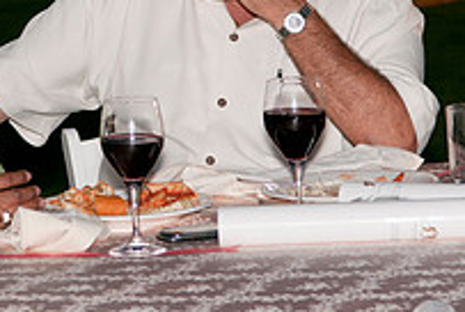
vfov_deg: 5.6
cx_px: 134
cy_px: 40
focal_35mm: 246
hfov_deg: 8.3
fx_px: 3182
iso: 200
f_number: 5
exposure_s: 1/60
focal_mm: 55
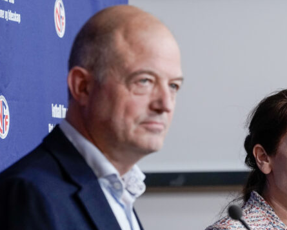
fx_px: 1988
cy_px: 133
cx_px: 192
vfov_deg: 6.6
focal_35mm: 234
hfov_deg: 8.3
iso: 3200
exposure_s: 1/250
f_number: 5.6
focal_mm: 154
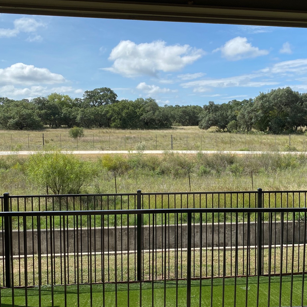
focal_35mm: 36
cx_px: 191
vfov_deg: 46.0
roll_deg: -1.4
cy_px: 159
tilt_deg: -4.9
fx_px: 361
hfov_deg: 45.7
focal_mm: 4.25
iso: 32
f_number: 1.8
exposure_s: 1/2755
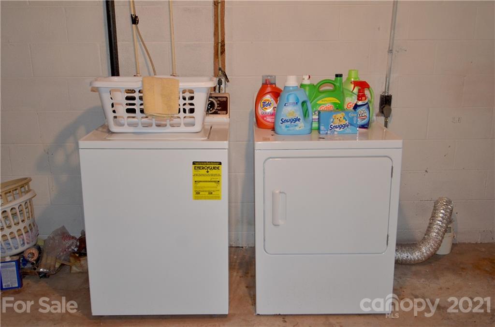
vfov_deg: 36.7
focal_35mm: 36
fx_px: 494
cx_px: 248
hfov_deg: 53.3
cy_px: 164
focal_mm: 24
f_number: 4
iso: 800
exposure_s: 1/60
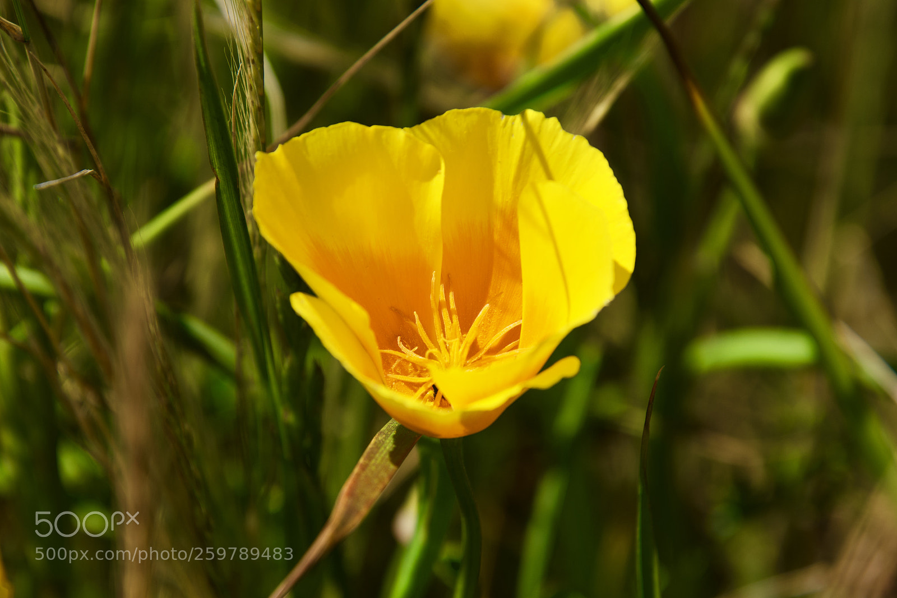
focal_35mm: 277
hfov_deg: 7.4
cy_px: 299
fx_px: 6900
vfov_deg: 5.0
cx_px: 448
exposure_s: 1/400
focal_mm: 185
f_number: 8
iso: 100
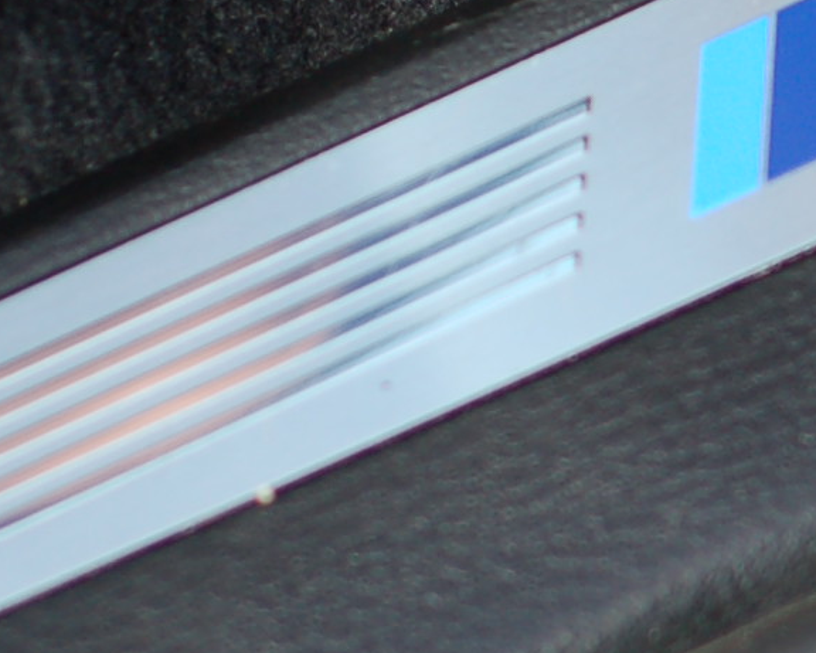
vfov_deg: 4.2
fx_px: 8865
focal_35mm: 367
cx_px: 1367
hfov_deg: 5.2
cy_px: -144
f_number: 2.8
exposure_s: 1/500
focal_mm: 50
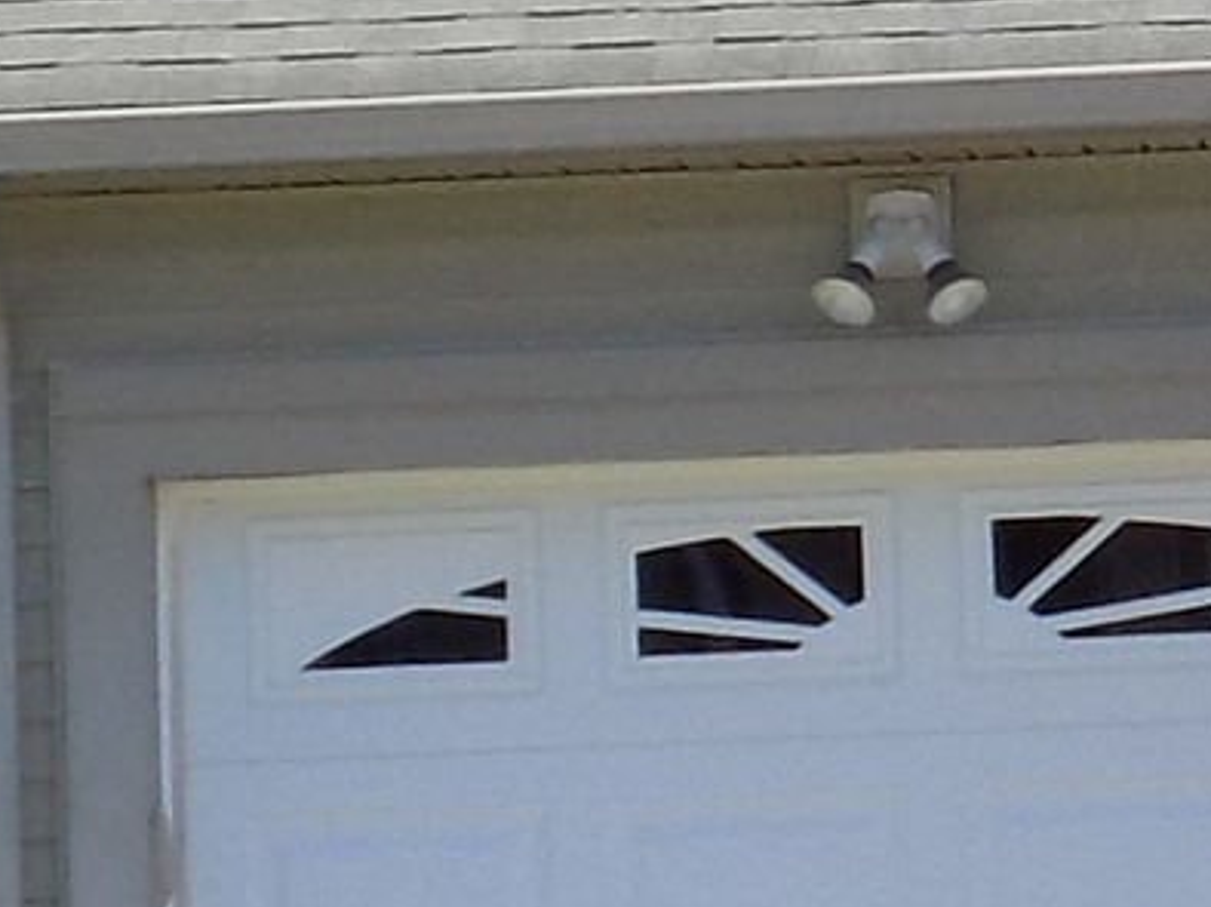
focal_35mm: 234
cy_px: -224
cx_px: 1770
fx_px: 8181
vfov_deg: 6.3
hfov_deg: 8.3
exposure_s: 1/640
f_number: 3.3
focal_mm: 5.3
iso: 80
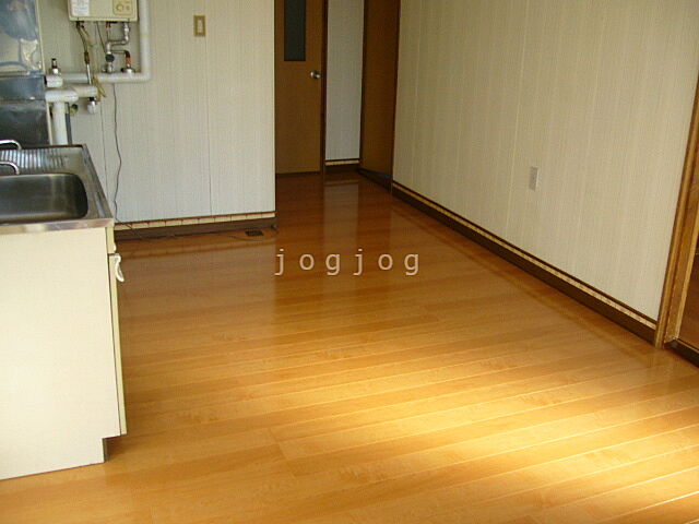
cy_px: 262
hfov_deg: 52.6
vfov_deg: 40.7
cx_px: 350
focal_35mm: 35
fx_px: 707
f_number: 2.8
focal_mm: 5.8
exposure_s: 1/100
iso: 80
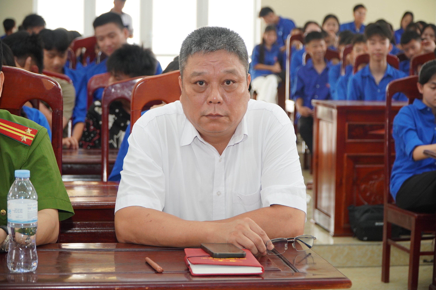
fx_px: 962
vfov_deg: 17.1
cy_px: 145
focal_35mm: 80
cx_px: 218
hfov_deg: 25.5
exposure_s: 1/160
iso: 1000
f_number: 4
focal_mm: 53
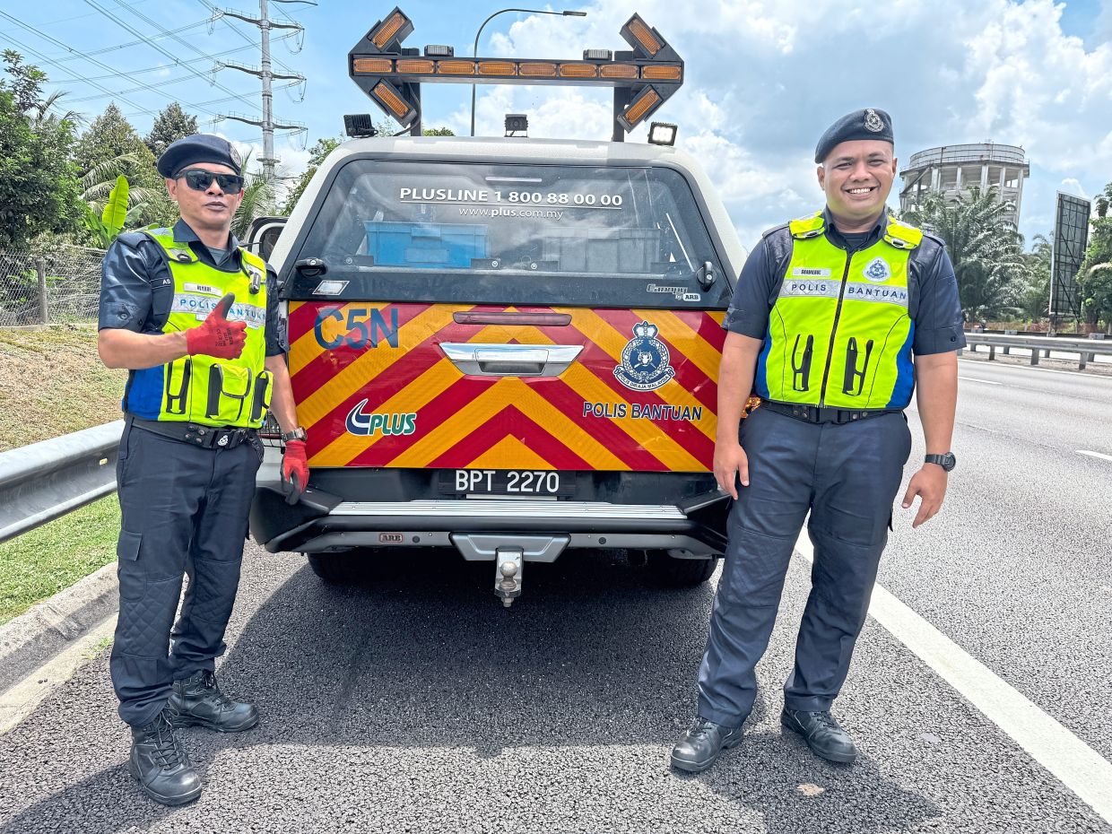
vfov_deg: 56.8
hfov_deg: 71.6
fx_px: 771
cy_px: 417
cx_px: 556
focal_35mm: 24
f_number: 1.78
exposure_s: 1/2604
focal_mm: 6.76
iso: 80
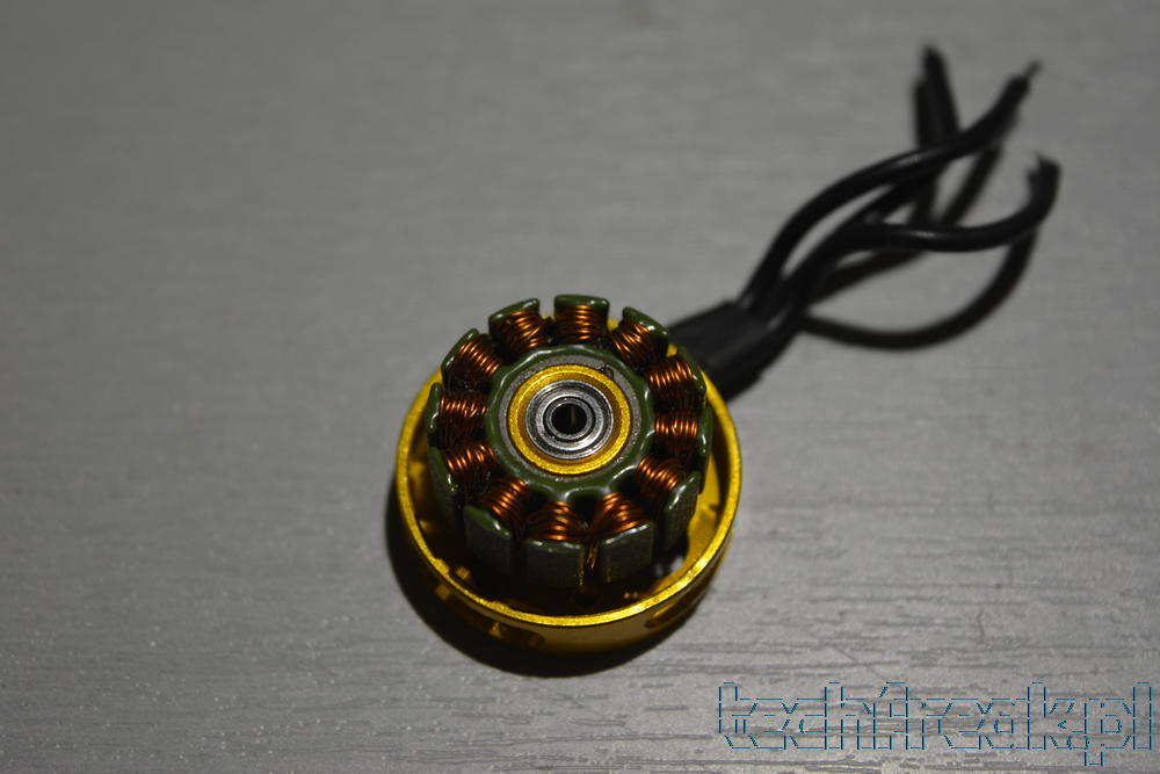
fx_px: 2320
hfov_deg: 28.1
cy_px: 387
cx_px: 580
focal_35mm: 72
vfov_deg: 18.9
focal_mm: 48
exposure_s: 1/60
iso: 400
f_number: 5.6
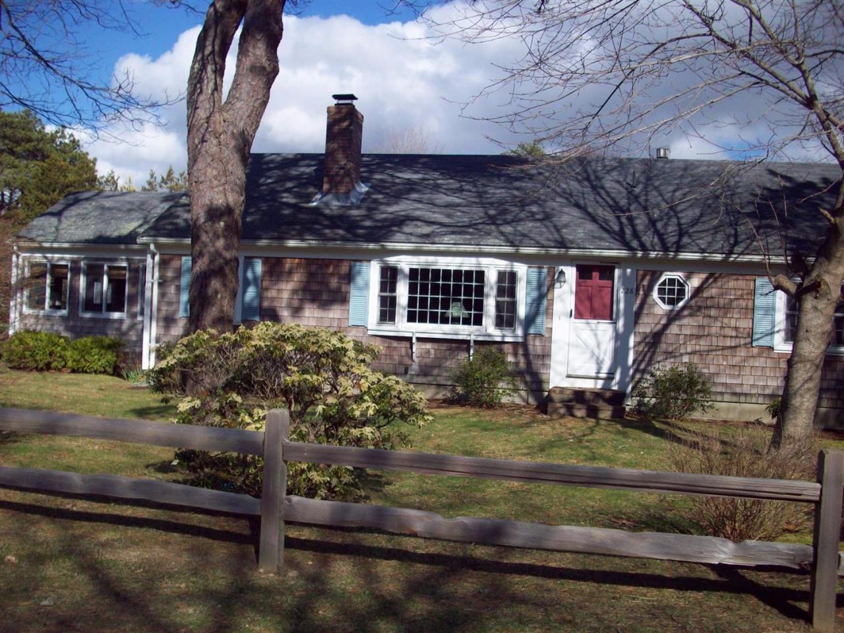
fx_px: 902
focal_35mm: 37
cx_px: 422
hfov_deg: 50.2
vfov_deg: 38.6
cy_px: 316
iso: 80
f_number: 5.6
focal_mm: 6.2
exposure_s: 1/411
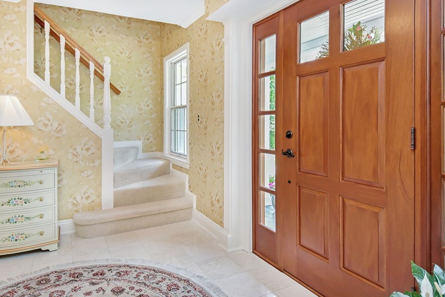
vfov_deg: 59.3
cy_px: 129
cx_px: 200
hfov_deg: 81.0
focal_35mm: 21
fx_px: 260
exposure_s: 1/100
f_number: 4
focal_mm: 10
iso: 400
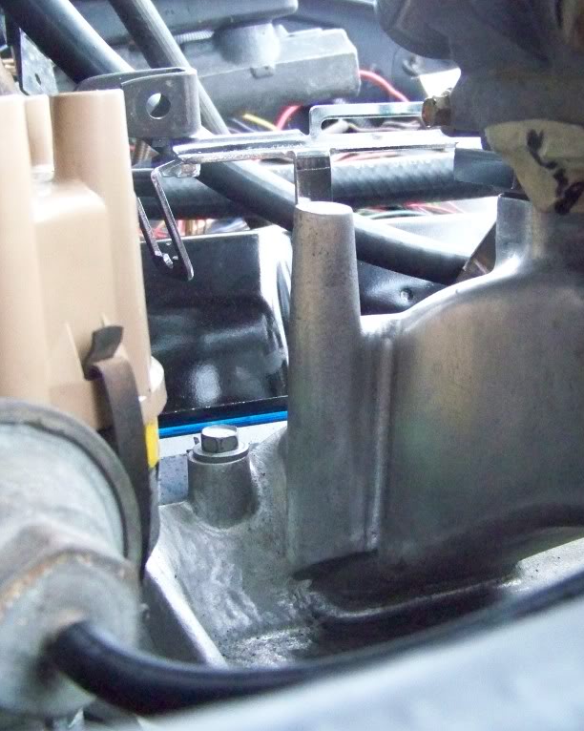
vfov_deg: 39.6
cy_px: 366
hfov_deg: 32.0
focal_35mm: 47
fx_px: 1016
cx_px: 319
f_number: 2.8
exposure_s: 1/500
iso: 1000
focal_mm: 5.85
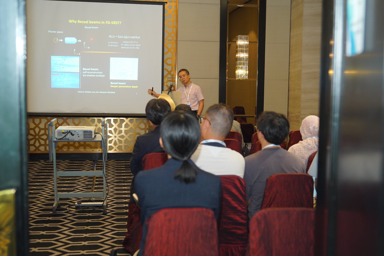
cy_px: 128
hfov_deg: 42.7
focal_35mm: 46
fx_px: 492
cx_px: 192
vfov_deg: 29.2
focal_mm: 46.1
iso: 4000
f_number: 3.5
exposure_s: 1/100
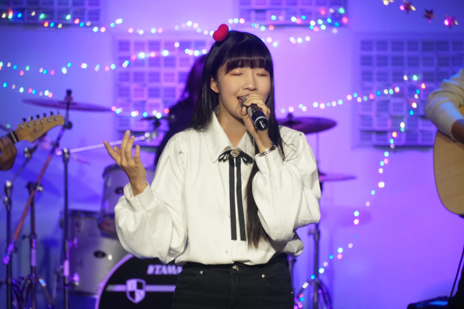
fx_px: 2571
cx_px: 232
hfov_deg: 10.3
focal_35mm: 200
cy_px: 154
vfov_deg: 6.9
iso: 2500
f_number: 5.6
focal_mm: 133
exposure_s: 1/200
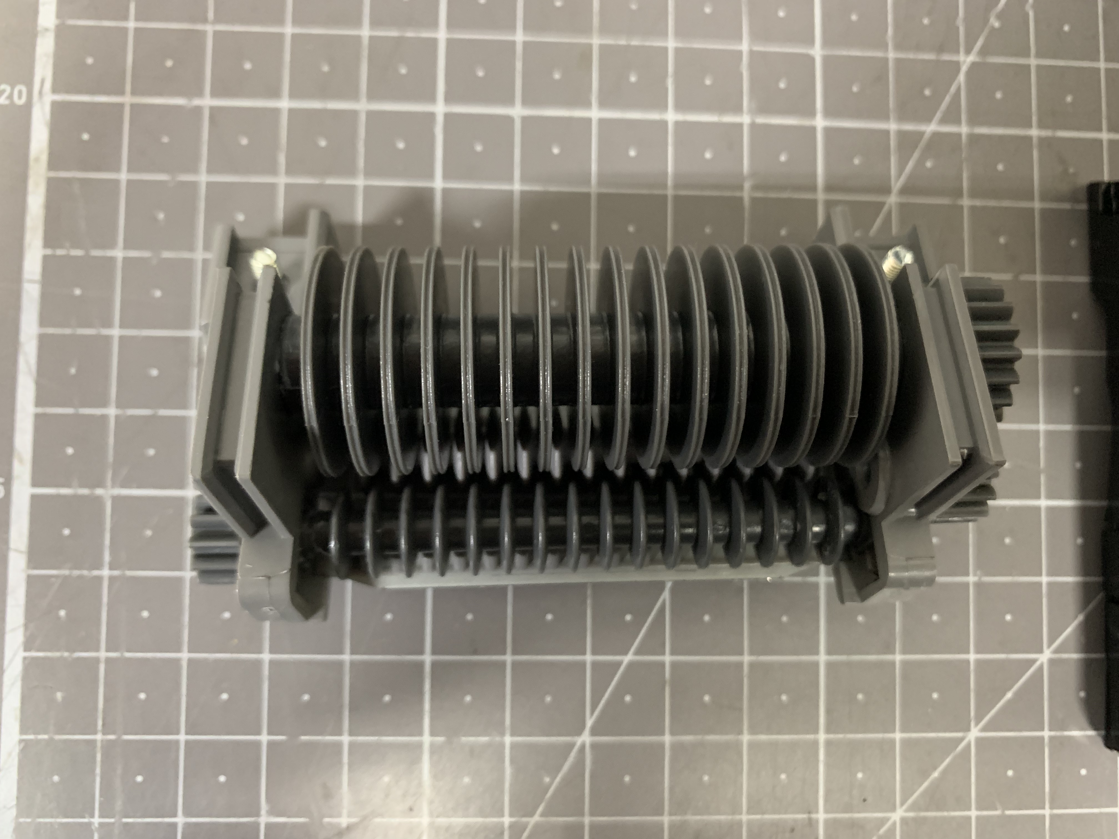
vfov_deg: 53.1
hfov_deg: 67.3
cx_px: 560
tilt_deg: -84.8
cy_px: 420
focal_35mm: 26
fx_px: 840
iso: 500
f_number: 1.8
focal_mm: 4.25
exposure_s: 1/30
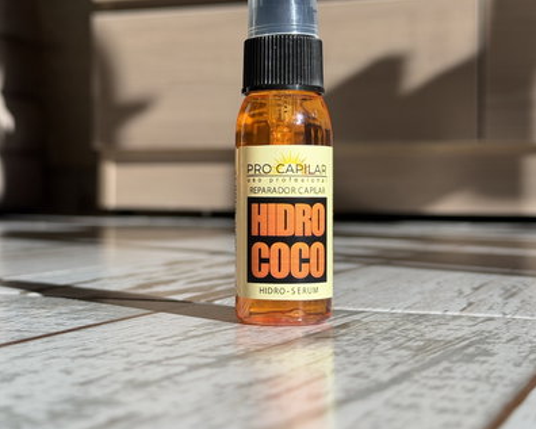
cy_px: 175
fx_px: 1000
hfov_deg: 30.0
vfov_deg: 24.2
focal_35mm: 63
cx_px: 269
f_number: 1.78
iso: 64
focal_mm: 6.76
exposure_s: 1/3891
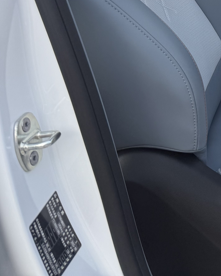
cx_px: 376
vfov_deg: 22.9
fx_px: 621
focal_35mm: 76
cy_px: -59
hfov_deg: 17.2
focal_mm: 6.76
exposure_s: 1/888
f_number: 1.78
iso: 100
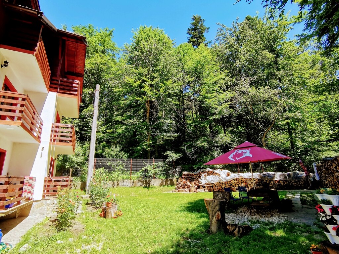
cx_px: 170
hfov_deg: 94.5
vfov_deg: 78.1
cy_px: 127
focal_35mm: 16
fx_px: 157
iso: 50
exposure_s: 1/556
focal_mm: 2.26
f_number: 2.2
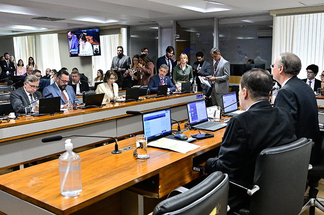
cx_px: 162
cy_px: 108
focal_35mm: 36
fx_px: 323
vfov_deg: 36.7
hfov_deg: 53.2
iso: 5000
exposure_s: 1/200
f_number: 4.5
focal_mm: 24
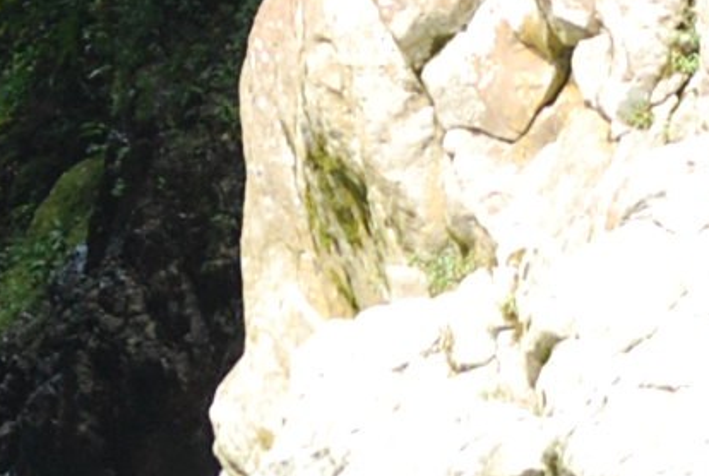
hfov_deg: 2.8
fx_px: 14487
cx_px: -498
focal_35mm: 734
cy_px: -271
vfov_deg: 1.9
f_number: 4.2
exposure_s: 1/250
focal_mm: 70
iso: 400
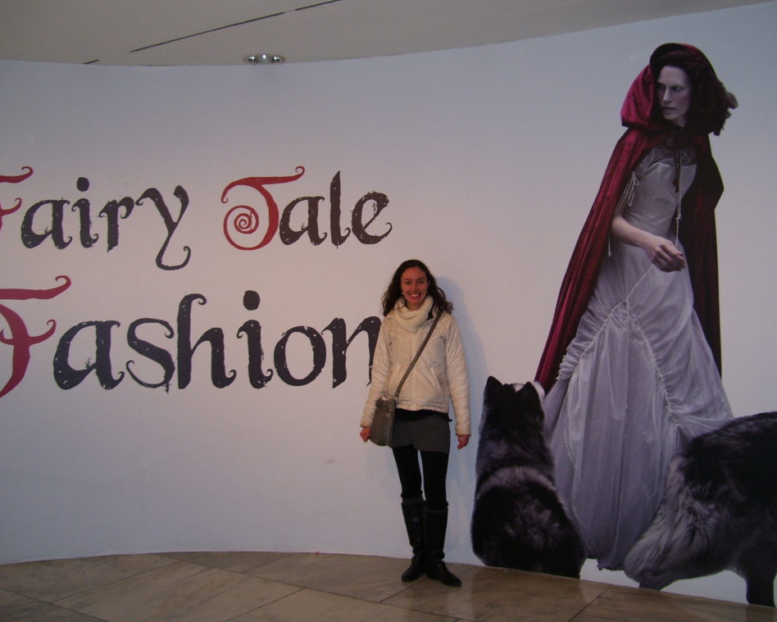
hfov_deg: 46.8
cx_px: 416
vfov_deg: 38.2
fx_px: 897
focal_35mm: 39
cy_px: 308
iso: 80
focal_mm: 6
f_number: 2.7
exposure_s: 1/60
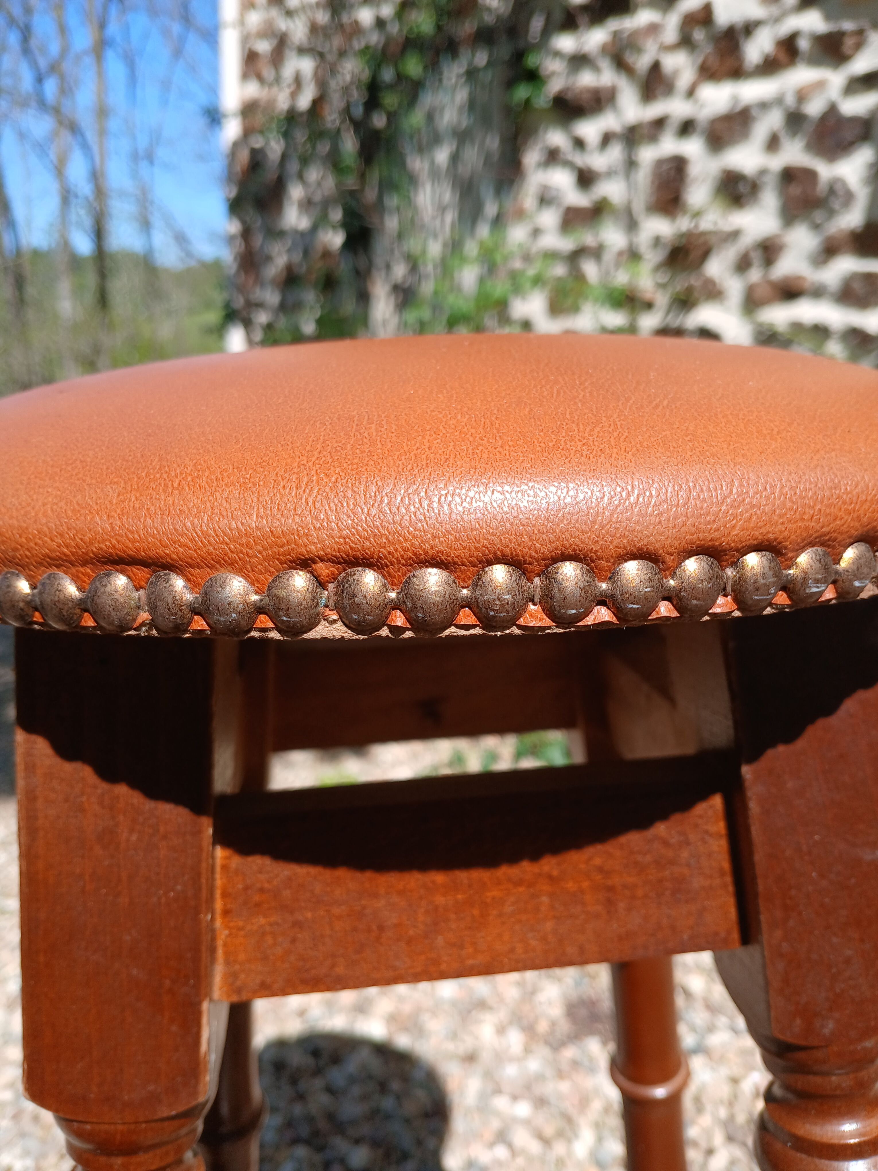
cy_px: 586
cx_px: 439
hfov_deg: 53.1
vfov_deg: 67.3
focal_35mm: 26
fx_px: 879
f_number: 1.8
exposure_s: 1/342
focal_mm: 3.98
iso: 20
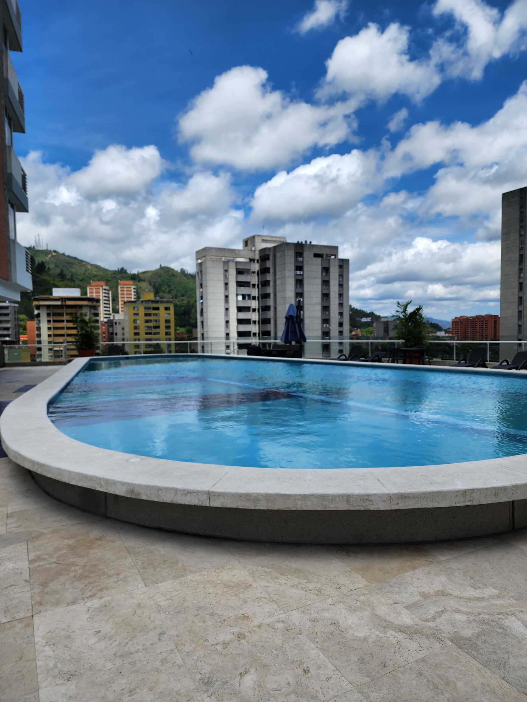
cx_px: 264
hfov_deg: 58.9
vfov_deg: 73.9
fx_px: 467
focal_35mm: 23
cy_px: 351
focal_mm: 6.4
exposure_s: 1/1472
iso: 12
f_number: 1.8
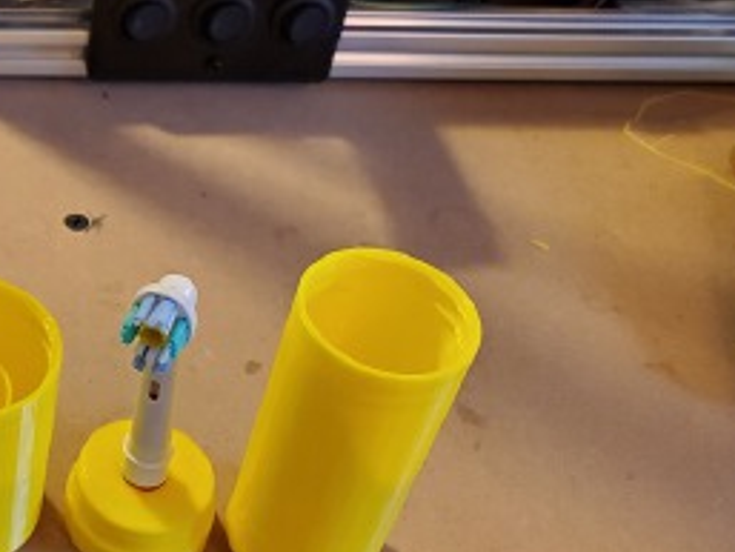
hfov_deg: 32.4
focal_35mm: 54
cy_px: 269
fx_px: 1147
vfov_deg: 27.1
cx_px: -16
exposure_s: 1/39
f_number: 2.4
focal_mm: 4.3
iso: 320
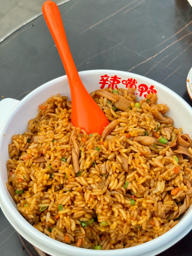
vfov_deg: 39.7
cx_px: 96
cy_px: 128
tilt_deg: -52.2
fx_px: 355
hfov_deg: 30.3
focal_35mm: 48
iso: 64
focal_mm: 6.76
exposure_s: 1/274
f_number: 1.78
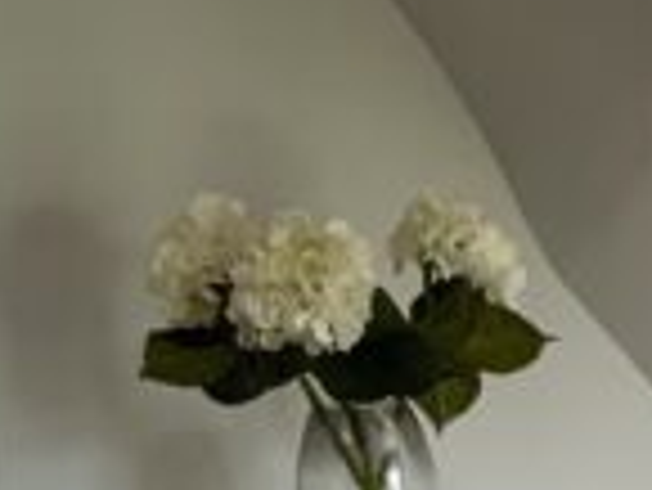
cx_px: 1138
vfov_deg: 8.9
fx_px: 3016
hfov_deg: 11.5
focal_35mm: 160
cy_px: 845
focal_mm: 3
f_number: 1.8
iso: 32
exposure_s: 1/100
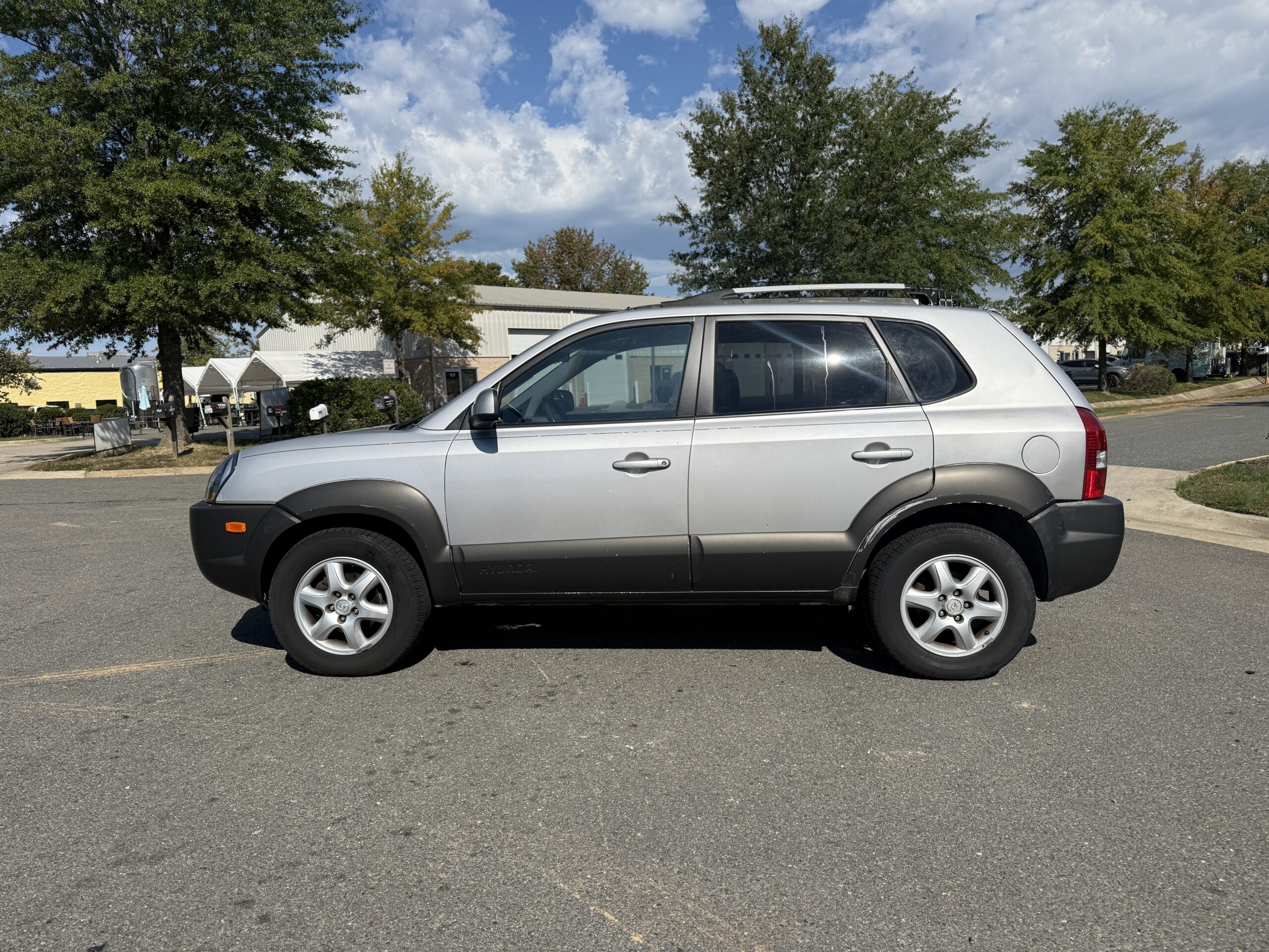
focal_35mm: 24
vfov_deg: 56.8
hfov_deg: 71.6
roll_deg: +3.0
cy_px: 476
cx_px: 634
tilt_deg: -4.6
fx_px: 880
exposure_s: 1/8130
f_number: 1.78
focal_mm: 6.76
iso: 80
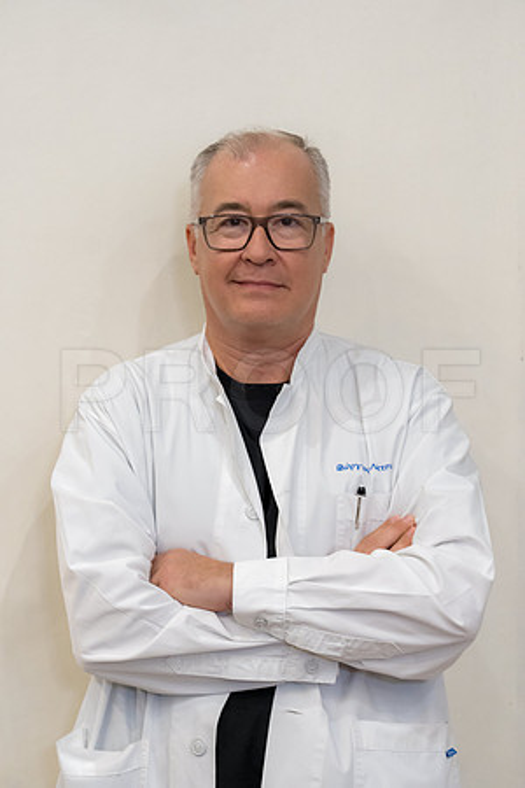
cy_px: 394
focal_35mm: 133
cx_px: 262
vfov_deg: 15.4
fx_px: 2909
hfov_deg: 10.3
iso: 5000
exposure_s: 1/80
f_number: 4
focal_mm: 133
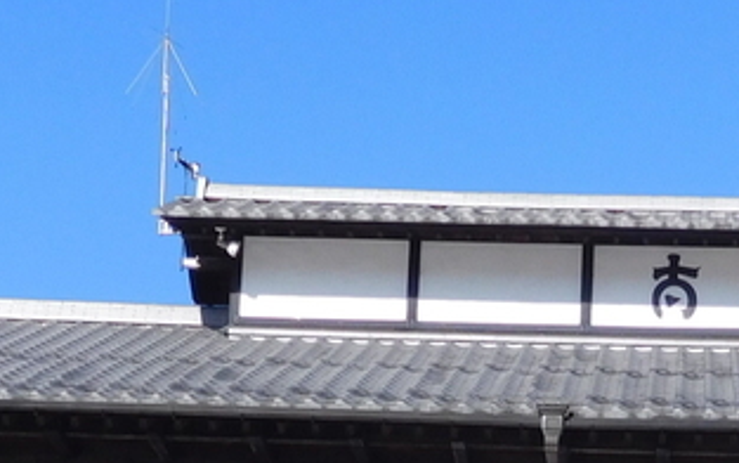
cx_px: 524
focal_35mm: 130
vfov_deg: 9.5
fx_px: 2620
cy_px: 900
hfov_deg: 16.0
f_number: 3.6
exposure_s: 1/1000
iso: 125
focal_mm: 5.7
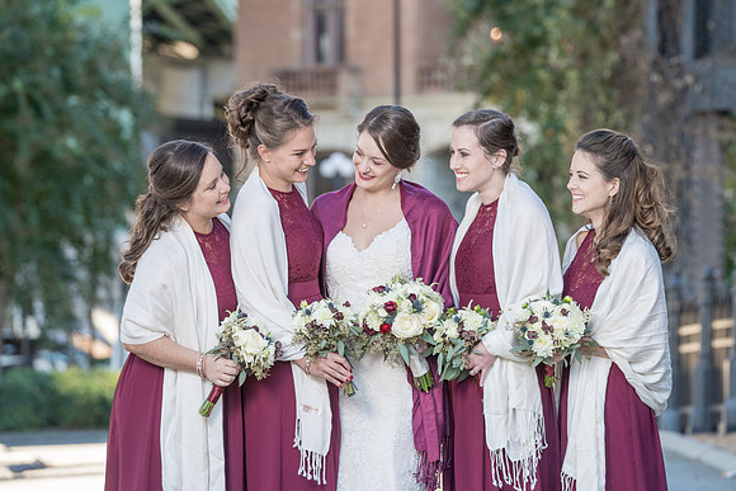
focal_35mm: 220
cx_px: 391
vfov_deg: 6.2
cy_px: 242
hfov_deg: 9.4
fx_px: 4498
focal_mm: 200
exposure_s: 1/200
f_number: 5.6
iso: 640
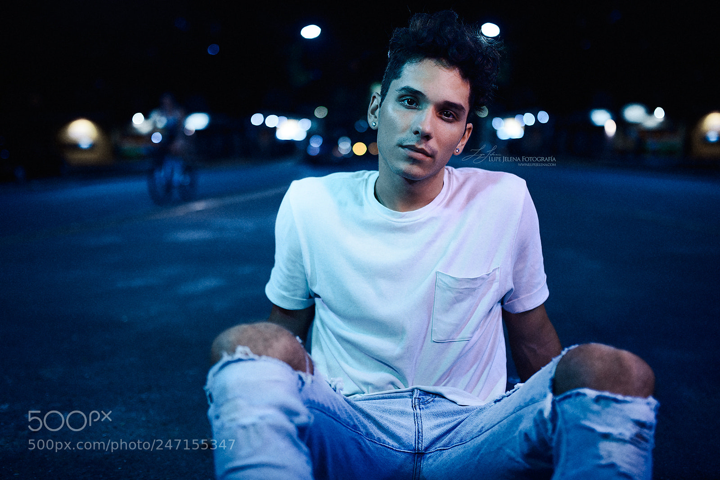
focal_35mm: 35
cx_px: 360
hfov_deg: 54.4
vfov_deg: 37.9
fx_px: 700
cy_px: 240
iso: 400
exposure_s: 1/125
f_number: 1.4
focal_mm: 35
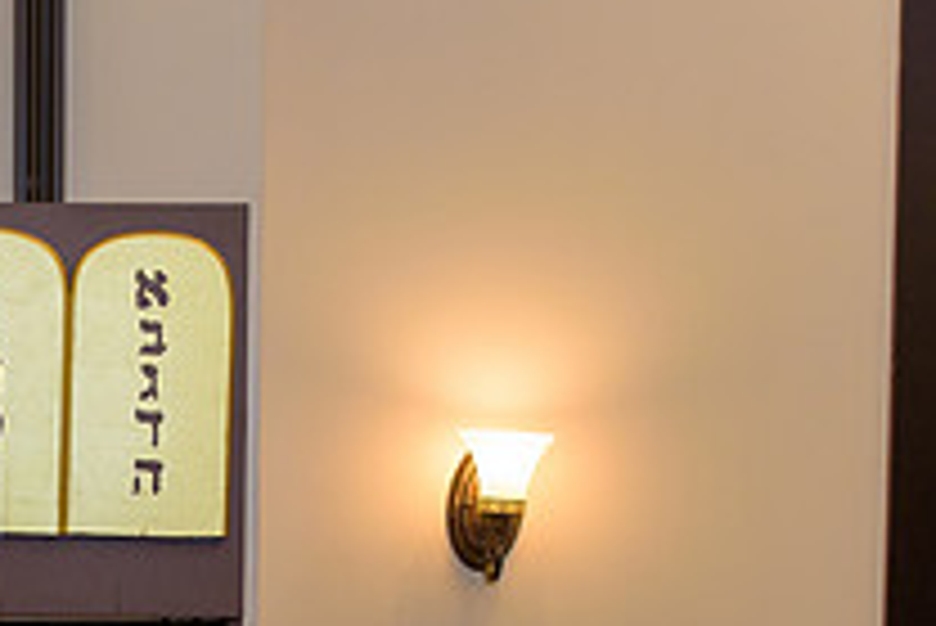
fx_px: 2107
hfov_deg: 24.2
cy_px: 678
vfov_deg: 16.4
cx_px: 58
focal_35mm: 81
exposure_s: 1/125
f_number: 3.2
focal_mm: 29
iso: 1250
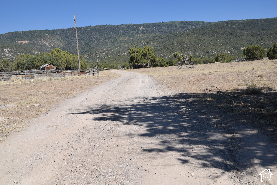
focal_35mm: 39
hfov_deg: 49.6
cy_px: 92
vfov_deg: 34.2
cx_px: 138
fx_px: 300
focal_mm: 26
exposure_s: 1/250
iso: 100
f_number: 8
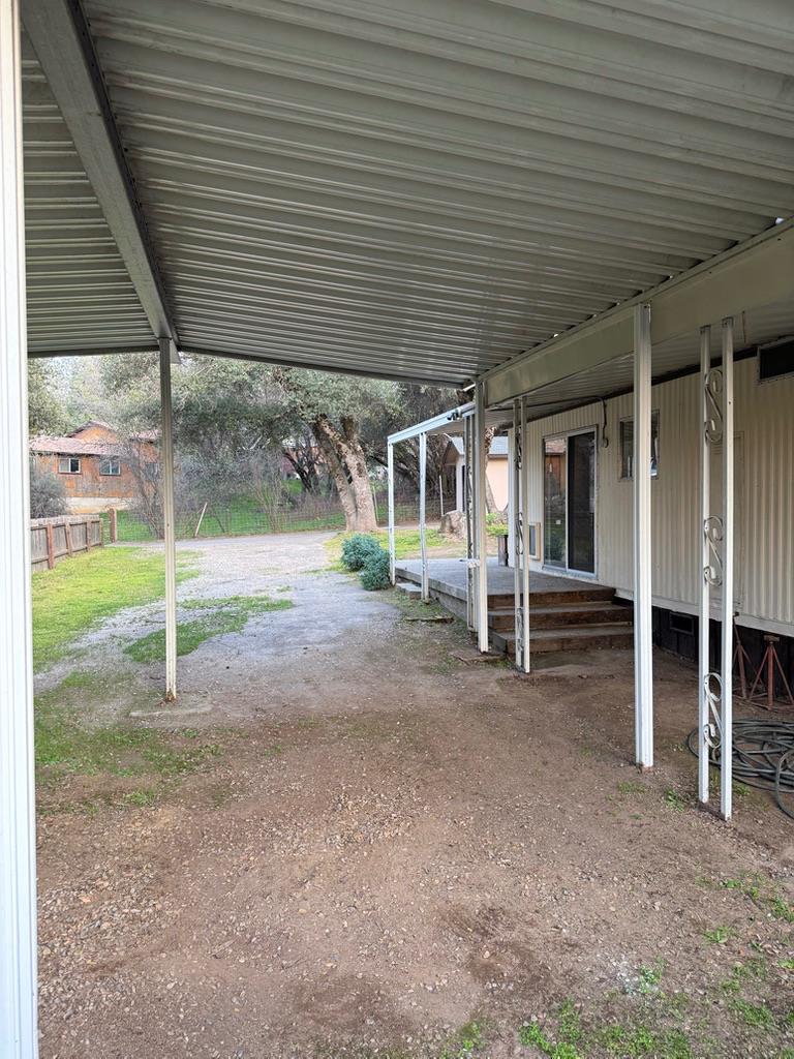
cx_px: 397
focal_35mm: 24
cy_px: 530
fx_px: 734
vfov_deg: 71.6
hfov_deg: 56.8
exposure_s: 1/121
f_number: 1.78
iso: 200
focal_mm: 6.76
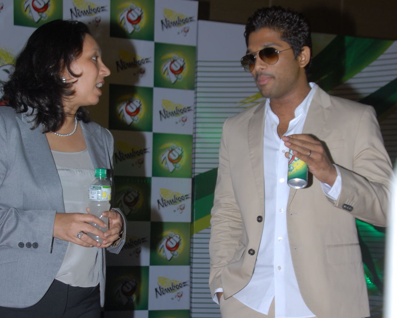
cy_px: 221
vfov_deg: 20.7
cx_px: 198
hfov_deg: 25.8
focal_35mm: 74
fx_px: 866
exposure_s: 1/125
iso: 250
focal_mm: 35
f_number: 7.1
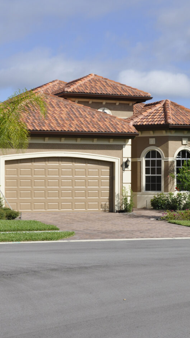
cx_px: 109
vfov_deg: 25.4
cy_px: 168
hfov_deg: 14.4
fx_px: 751
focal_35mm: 84
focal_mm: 35
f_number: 10
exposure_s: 1/400
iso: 200
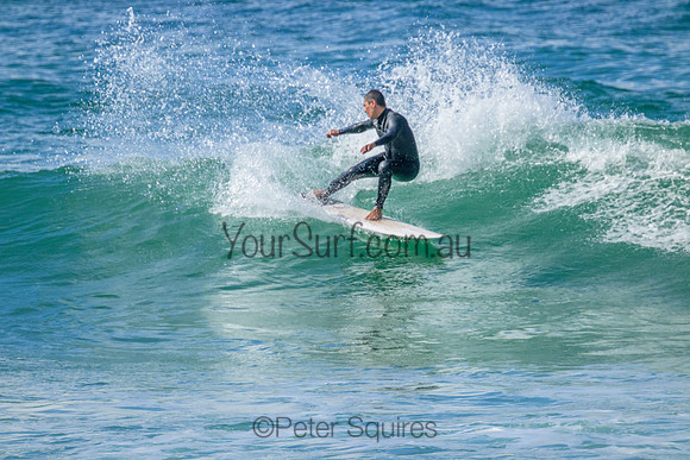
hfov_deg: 2.6
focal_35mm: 800
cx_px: 345
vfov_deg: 1.7
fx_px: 15336
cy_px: 230
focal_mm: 800
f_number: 11
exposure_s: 1/1600
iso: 2200
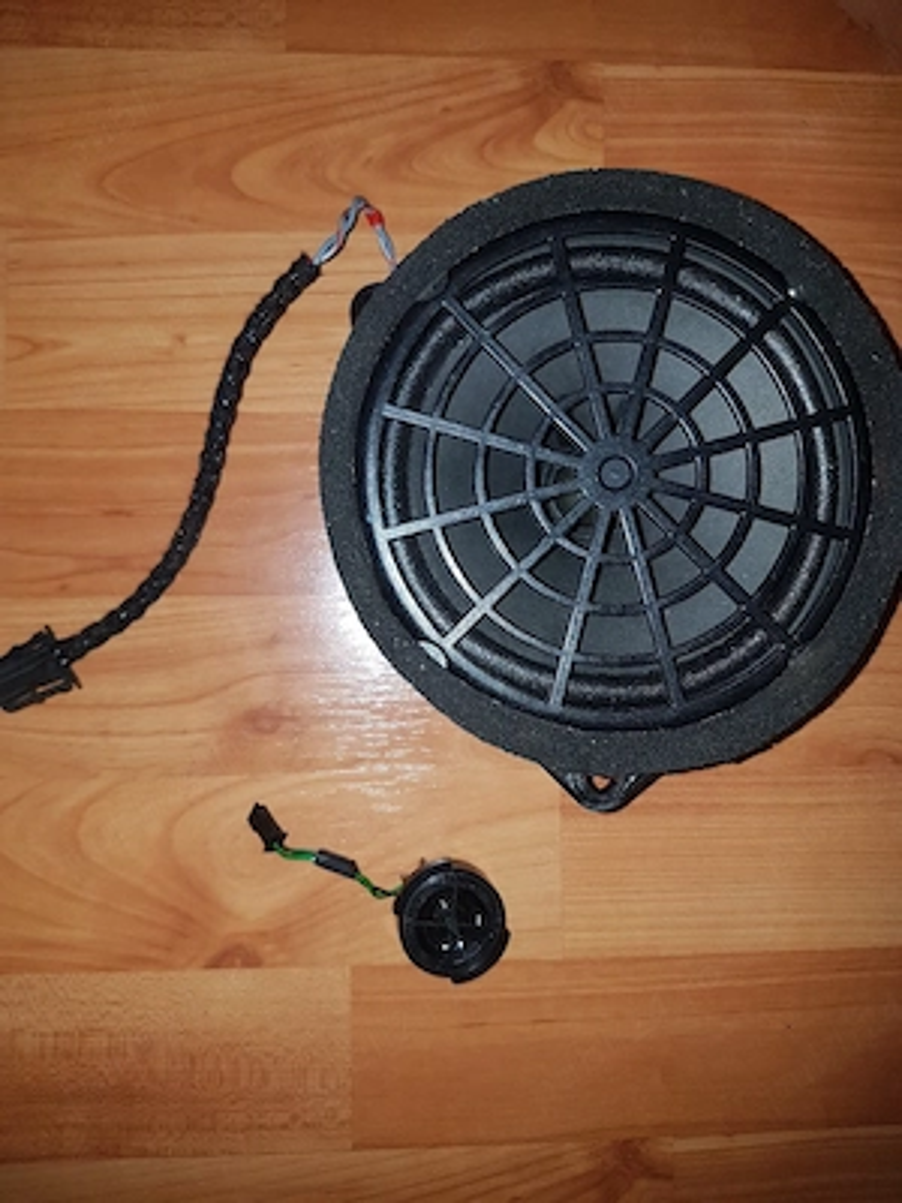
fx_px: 903
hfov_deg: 53.1
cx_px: 451
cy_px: 602
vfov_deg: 67.3
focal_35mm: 26
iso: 40
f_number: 1.7
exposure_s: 1/53.2
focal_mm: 4.2
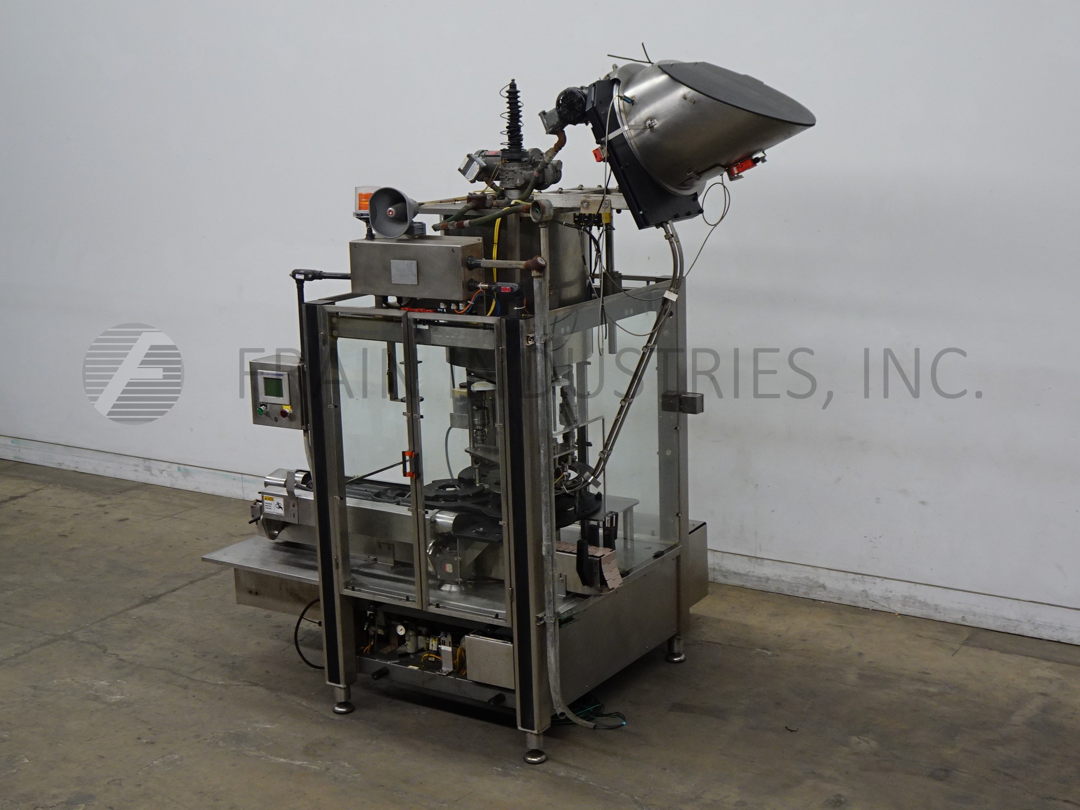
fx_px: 1498
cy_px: 405
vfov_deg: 30.3
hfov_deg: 39.7
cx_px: 540
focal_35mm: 48
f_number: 4.5
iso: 200
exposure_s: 1/50
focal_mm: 7.79
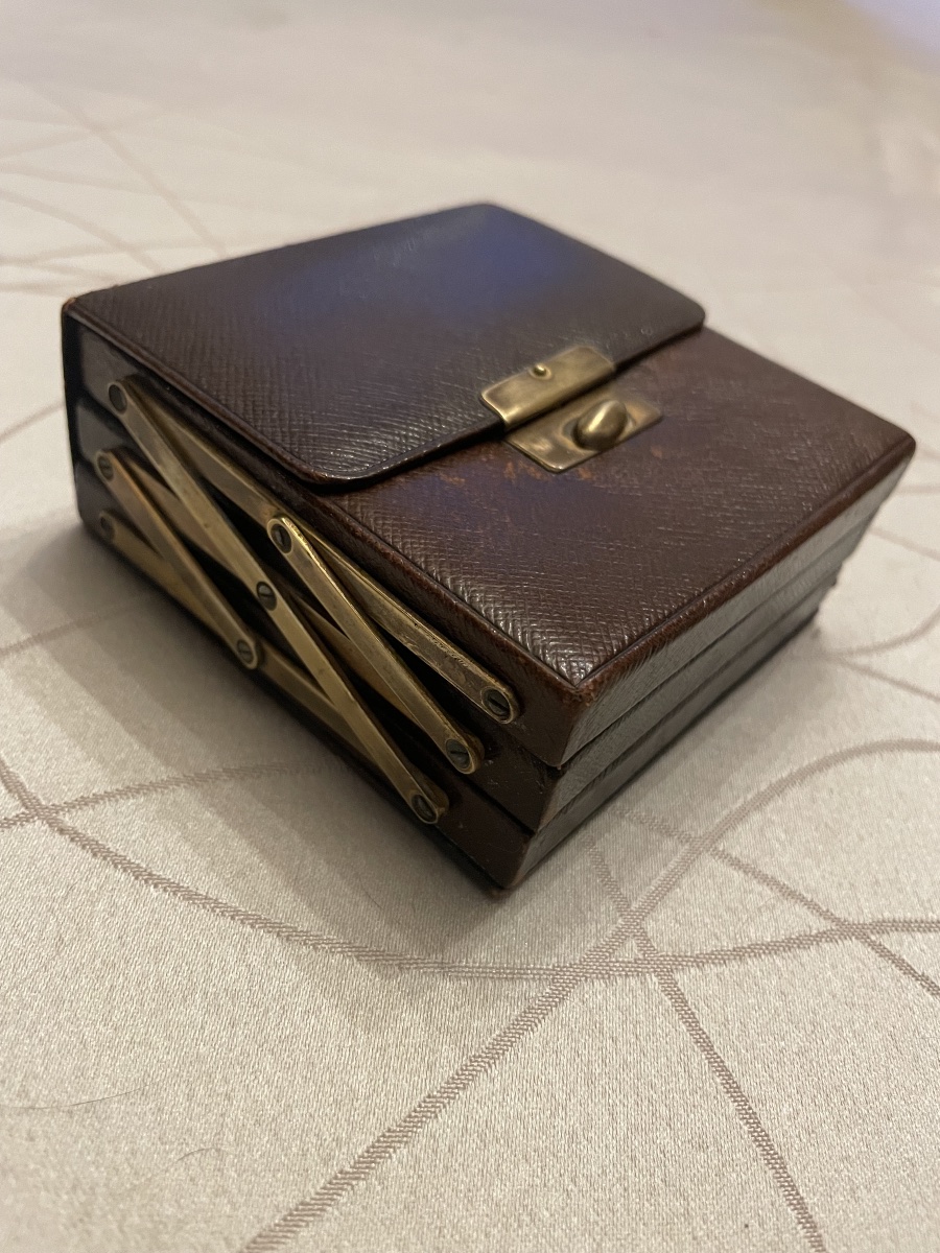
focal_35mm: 26
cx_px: 470
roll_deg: -14.5
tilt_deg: -42.7
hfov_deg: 53.1
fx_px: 941
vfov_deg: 67.3
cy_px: 626
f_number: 1.6
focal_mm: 4.2
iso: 500
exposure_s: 1/50
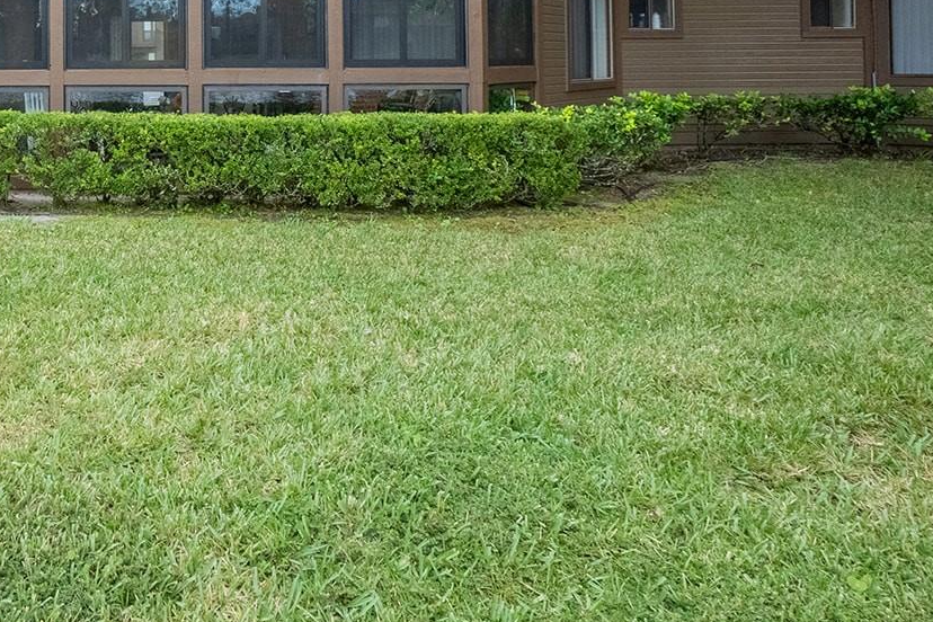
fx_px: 752
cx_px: 149
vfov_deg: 41.0
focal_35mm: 29
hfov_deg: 57.4
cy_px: 48
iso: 1600
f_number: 14
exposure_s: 1/1600
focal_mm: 10
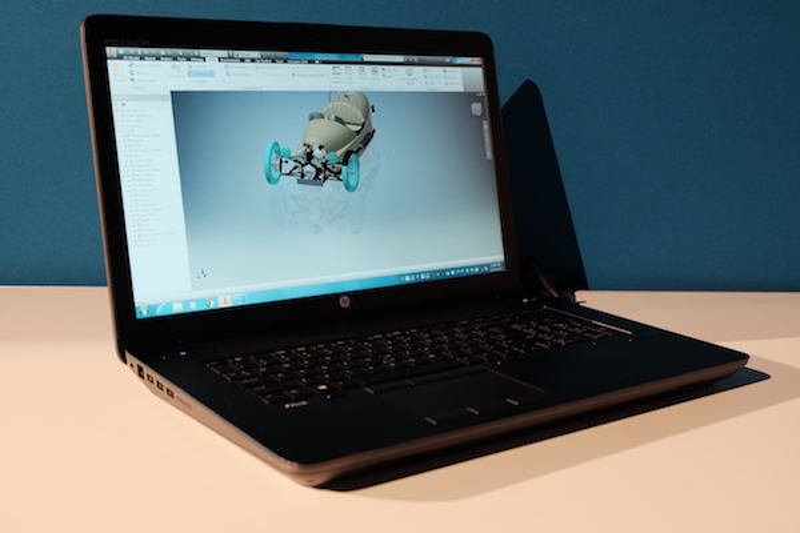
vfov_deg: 31.9
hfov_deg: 46.4
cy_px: 266
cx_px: 400
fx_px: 933
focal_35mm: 42
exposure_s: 1/60
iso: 1600
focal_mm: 28.2
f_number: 4.5
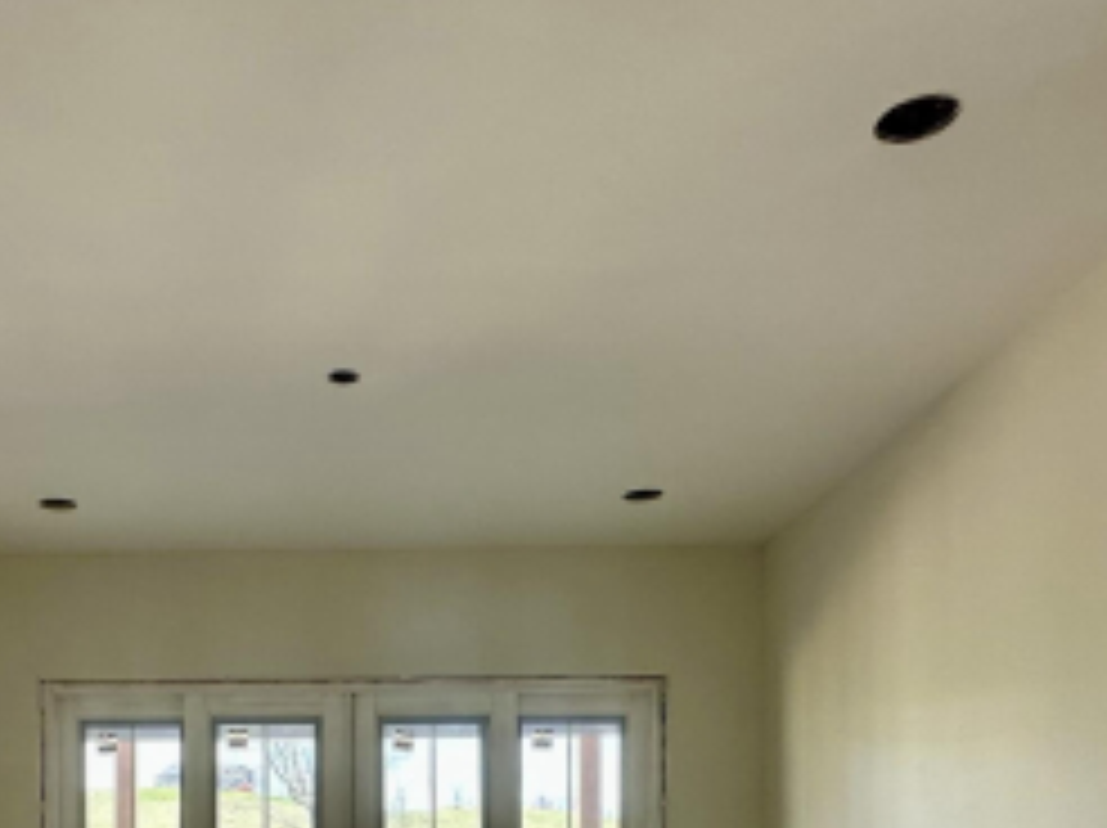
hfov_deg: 47.6
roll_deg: +0.2
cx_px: 313
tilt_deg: +1.1
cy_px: 891
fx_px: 1214
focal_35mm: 38
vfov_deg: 33.3
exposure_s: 1/99
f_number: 2.2
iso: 40
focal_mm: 2.22
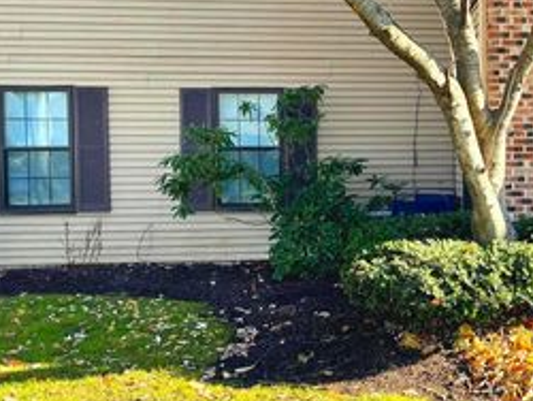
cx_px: 441
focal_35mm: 52
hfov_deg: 35.4
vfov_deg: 28.1
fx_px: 801
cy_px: 187
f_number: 1.6
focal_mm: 4.2
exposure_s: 1/520
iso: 32
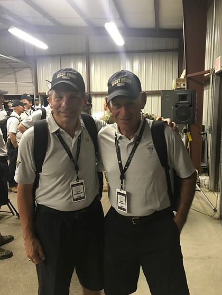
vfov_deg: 61.7
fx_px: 248
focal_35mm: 29
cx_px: 110
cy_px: 147
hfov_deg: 48.2
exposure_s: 1/15
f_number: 1.8
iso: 100
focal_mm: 3.99
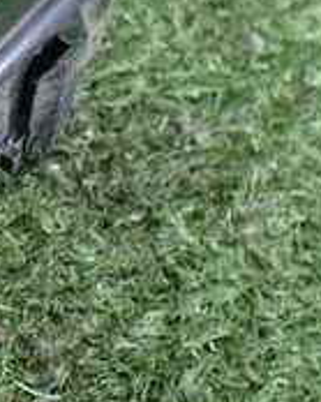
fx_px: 1200
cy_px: -12
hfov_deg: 14.2
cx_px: -173
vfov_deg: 18.4
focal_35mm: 101
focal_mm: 5.4
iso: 800
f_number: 2.3
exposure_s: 1/80
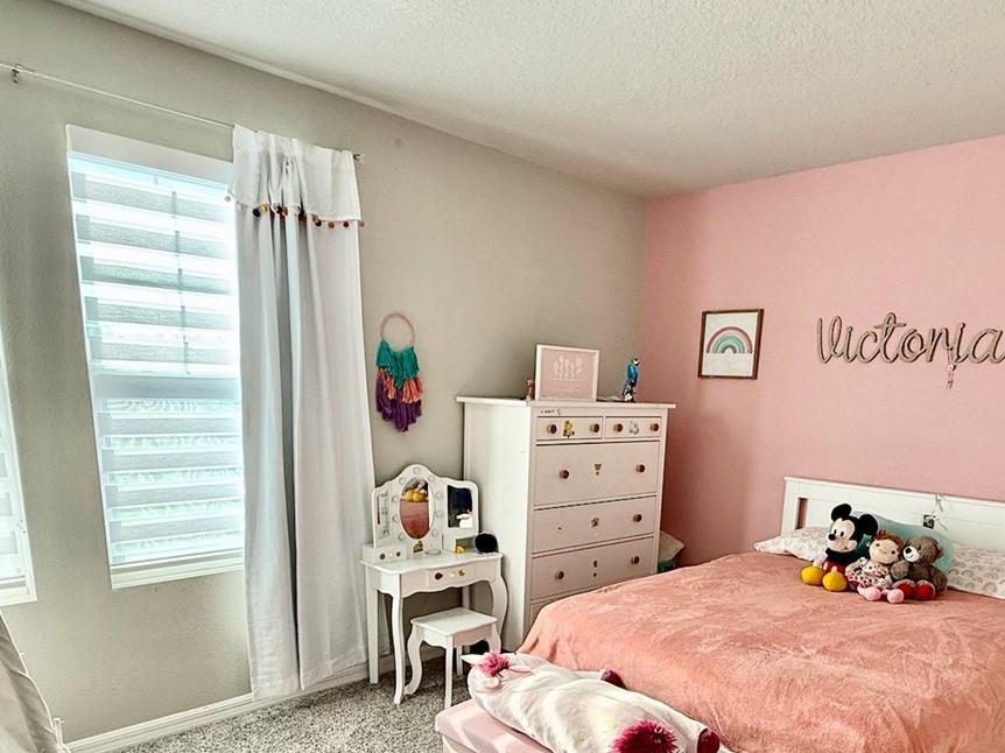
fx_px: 755
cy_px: 557
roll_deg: -1.9
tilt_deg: -12.3
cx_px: 569
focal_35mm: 26
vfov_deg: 51.0
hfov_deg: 67.0
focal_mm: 2.22
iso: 64
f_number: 2.2
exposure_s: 1/99
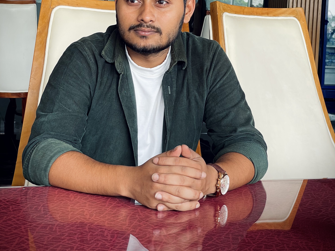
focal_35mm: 70
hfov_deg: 27.8
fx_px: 677
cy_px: 45
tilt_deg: -2.1
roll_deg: -2.6
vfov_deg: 20.7
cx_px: 166
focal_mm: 6
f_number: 2
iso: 32
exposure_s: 1/99
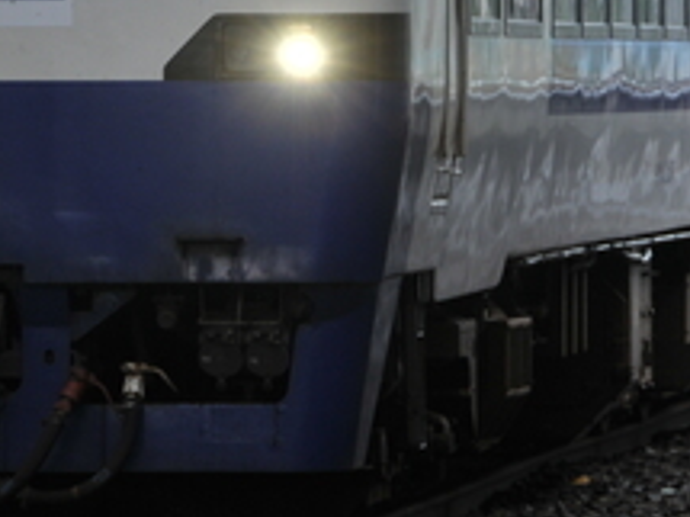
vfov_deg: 2.5
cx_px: 241
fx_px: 12033
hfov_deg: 3.3
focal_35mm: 604
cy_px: -31
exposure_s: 1/125
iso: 200
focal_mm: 150
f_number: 8
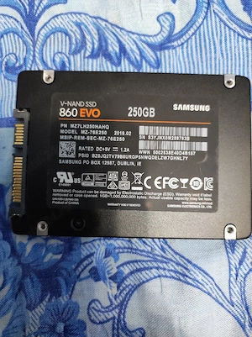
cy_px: 168
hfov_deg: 54.8
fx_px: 243
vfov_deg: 69.4
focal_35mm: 25
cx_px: 126
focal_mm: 4.7
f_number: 1.79
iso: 1331
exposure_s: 1/33
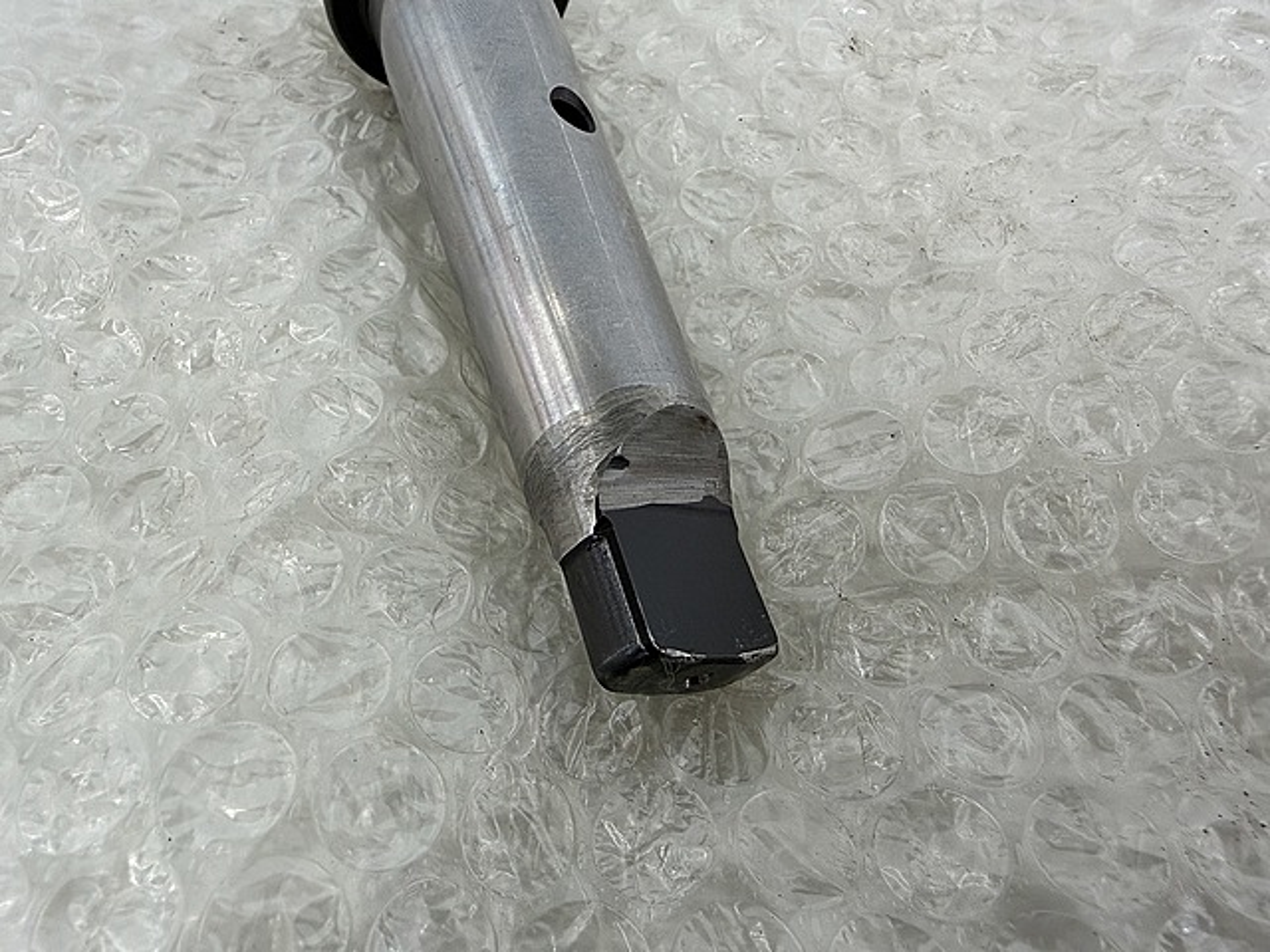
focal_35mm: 26
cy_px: 476
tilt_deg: -52.6
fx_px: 954
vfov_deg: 53.1
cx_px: 635
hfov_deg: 67.3
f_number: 2.2
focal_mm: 2.22
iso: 160
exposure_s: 1/121
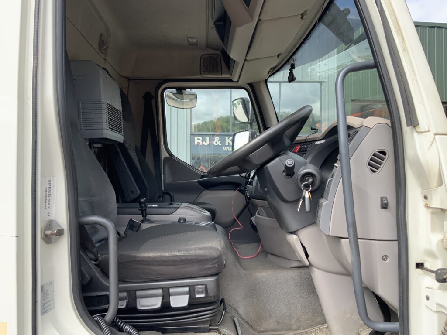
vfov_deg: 48.2
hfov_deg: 61.7
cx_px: 224
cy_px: 168
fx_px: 374
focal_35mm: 29
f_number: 1.8
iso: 16
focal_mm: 3
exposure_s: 1/465
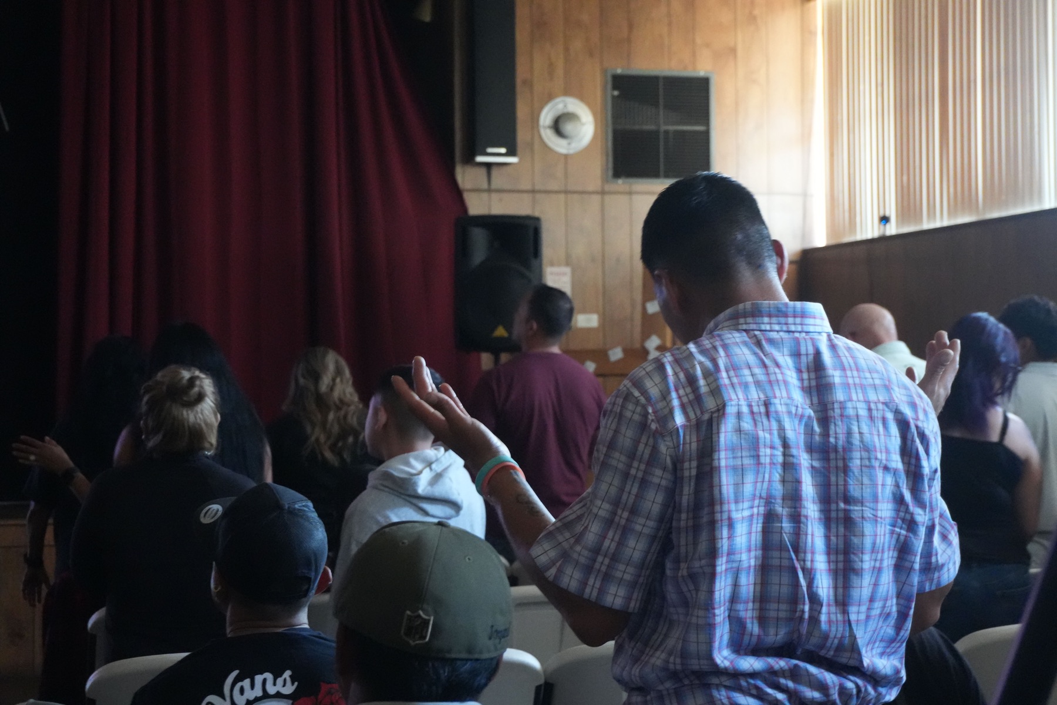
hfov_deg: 29.2
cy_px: 352
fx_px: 2026
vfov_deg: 19.7
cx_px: 528
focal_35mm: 69
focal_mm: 46
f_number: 5.6
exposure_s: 1/20
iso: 6400
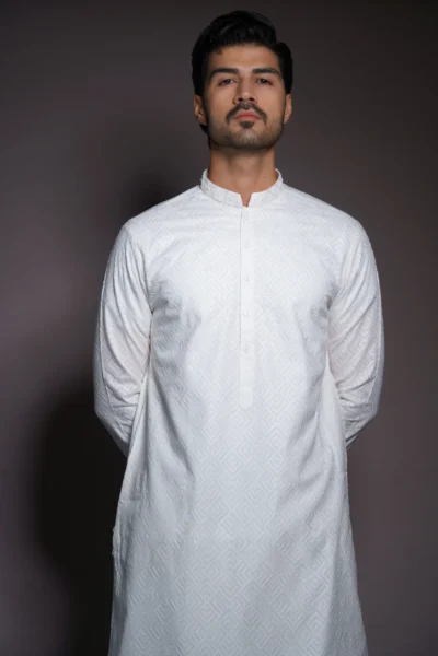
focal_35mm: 99
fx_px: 1807
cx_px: 219
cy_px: 328
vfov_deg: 20.6
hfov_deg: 13.8
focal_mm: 99
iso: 320
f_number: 8
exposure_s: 1/160
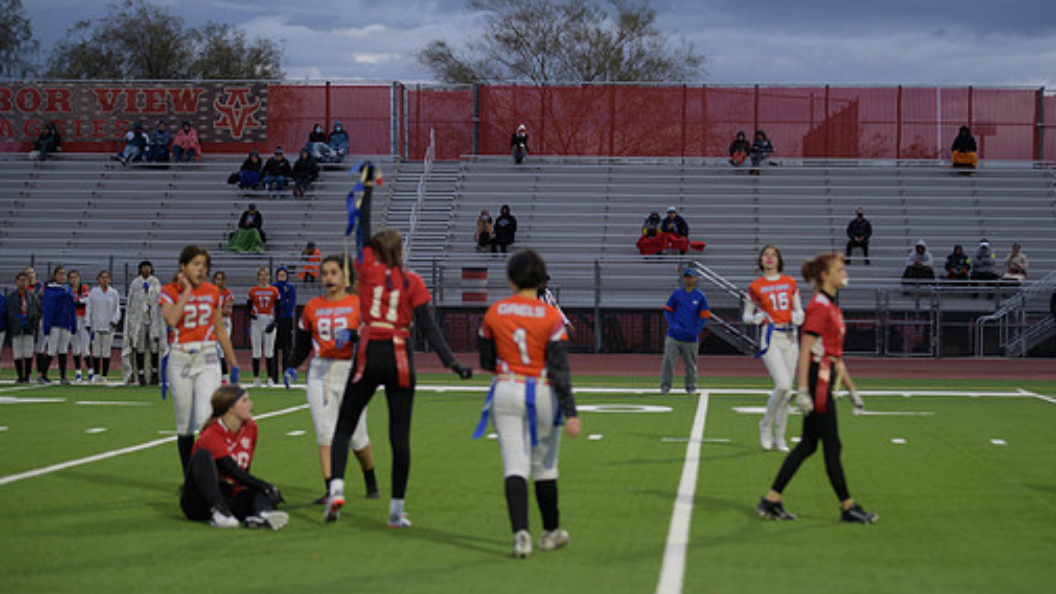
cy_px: 281
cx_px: 567
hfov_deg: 18.2
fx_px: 3304
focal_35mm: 118
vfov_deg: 10.3
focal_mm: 98
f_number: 2.8
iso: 360
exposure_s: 1/200
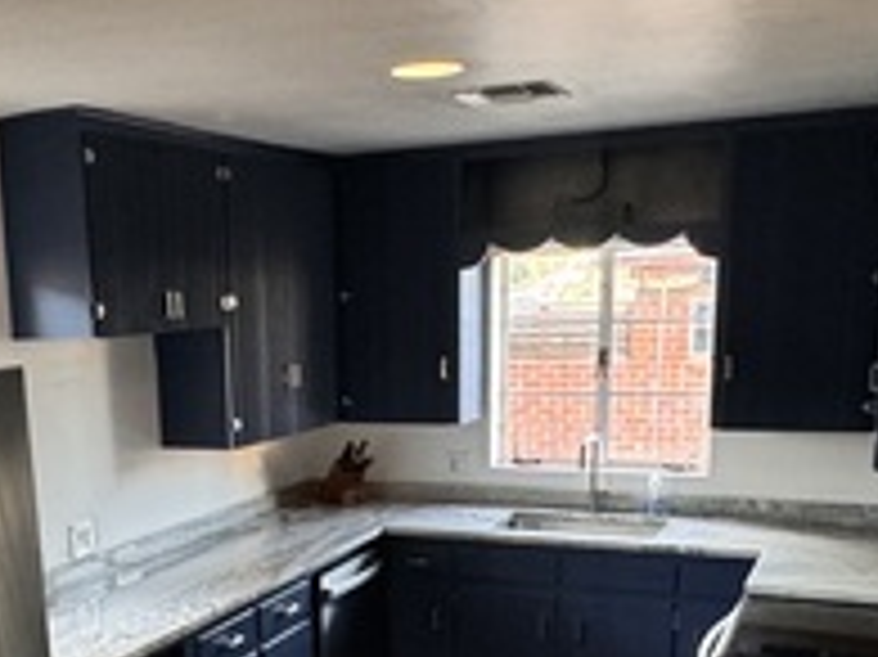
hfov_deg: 38.9
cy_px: 572
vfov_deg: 29.2
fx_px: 1217
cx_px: 245
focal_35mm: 48
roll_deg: +1.7
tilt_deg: -14.2
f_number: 2.2
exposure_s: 1/83
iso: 320
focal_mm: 2.22
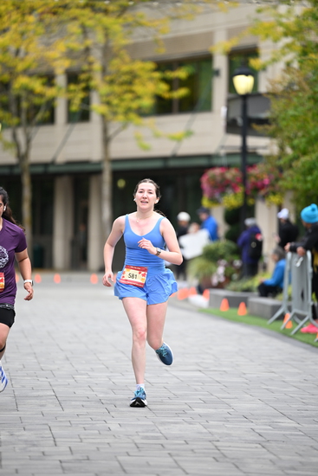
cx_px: 159
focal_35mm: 200
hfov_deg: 6.9
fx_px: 2648
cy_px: 238
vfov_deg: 10.3
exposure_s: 1/2000
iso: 640
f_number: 2.8
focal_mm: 200
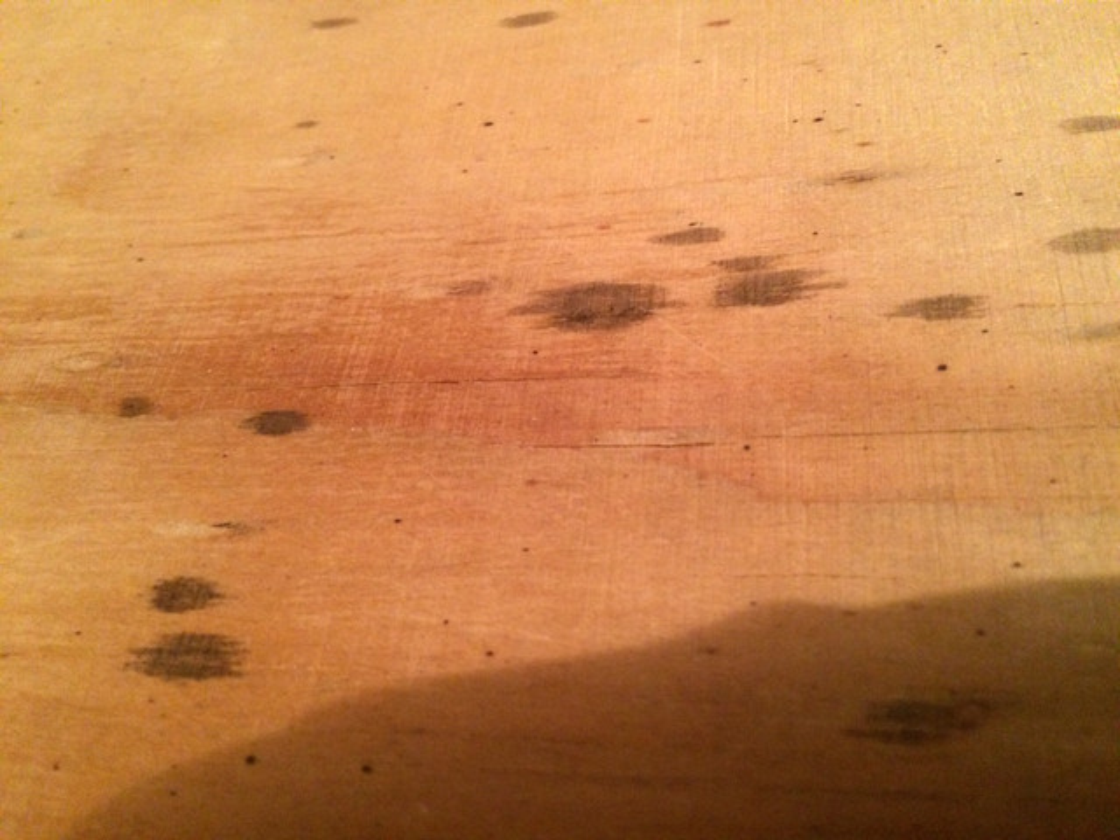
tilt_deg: -53.2
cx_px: 560
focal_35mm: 29
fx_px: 938
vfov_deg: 48.2
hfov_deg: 61.7
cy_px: 420
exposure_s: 1/17
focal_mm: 4.15
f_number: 2.2
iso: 640
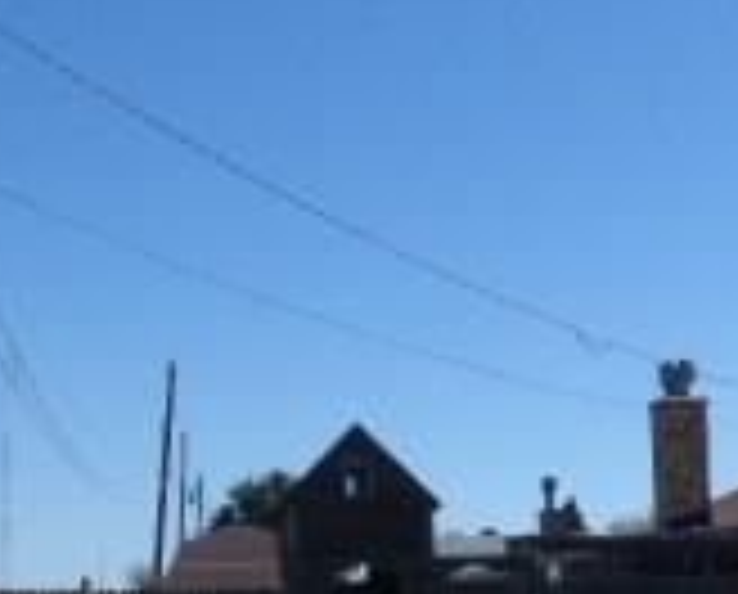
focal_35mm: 76
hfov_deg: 24.4
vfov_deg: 19.8
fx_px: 1664
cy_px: 540
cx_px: 648
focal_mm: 3.58
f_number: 4
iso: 100
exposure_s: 1/1000
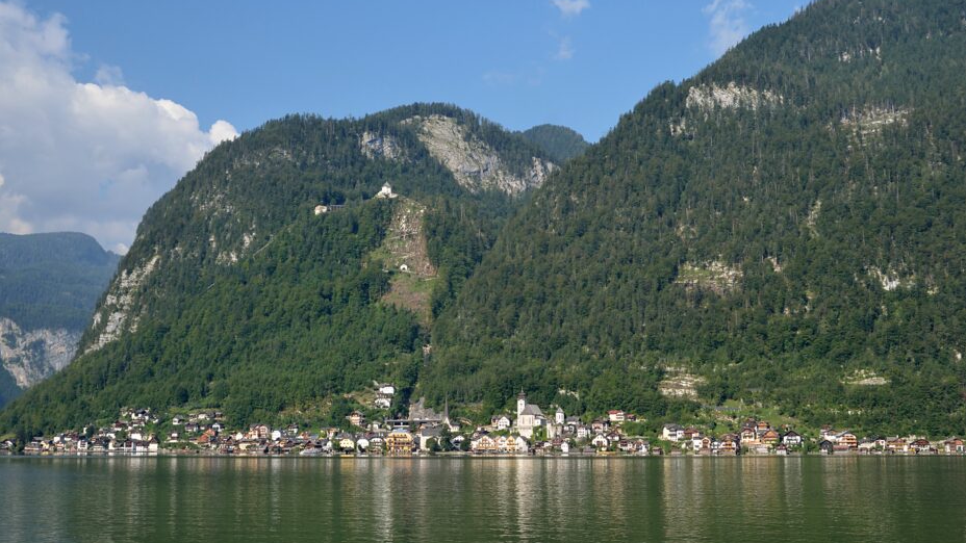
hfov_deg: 47.8
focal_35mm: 43
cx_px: 483
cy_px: 281
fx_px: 1089
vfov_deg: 28.0
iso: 160
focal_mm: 27
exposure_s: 1/125
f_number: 9
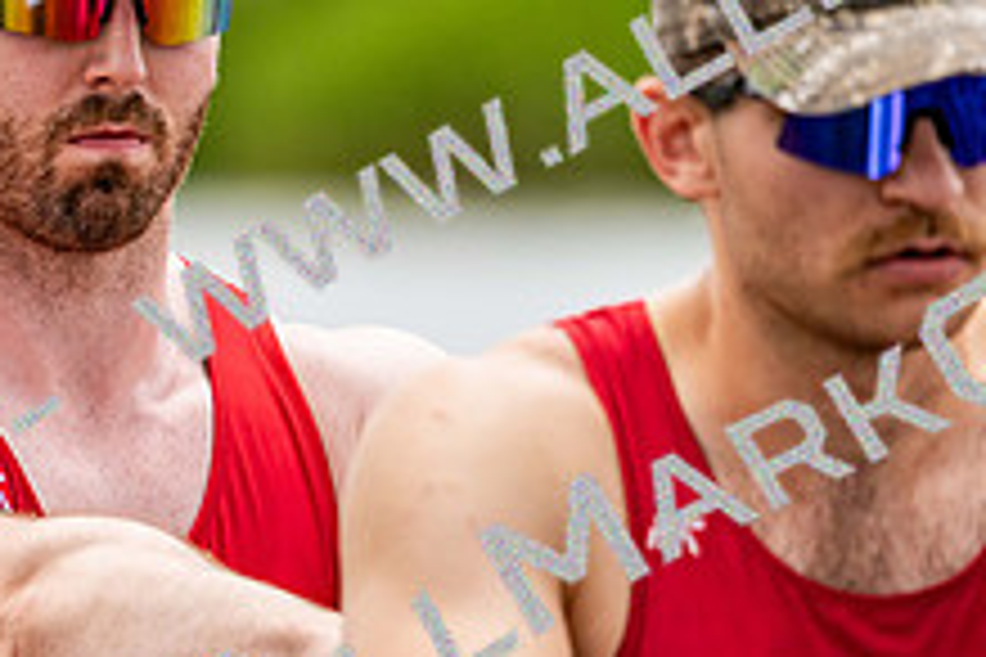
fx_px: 29030
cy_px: 439
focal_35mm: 1060
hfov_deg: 1.9
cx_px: -194
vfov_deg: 1.3
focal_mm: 400
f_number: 4.5
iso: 400
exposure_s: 1/2500
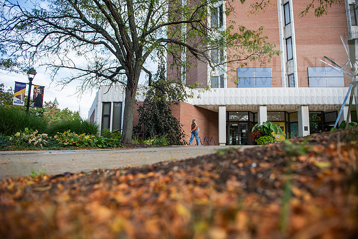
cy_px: 120
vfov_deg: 53.2
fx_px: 239
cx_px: 179
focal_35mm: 24
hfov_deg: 73.7
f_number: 3.2
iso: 64
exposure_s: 1/320
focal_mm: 24
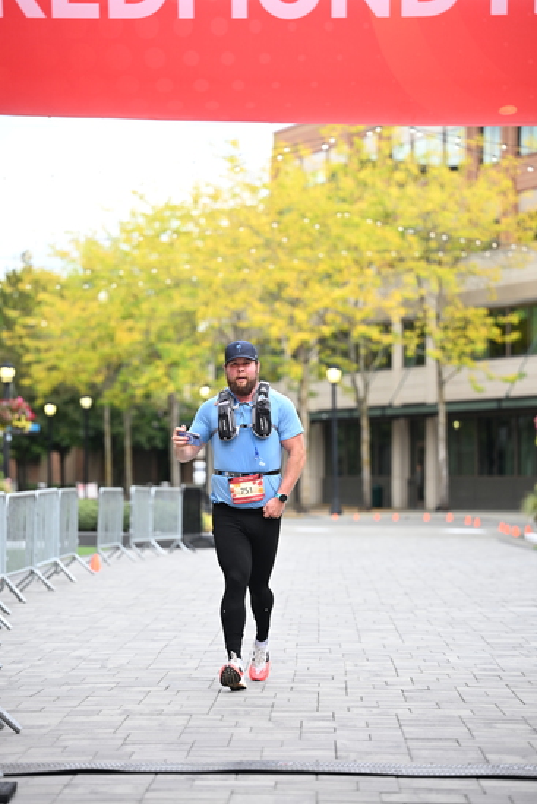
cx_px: 268
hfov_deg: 12.5
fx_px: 2460
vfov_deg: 18.6
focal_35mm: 110
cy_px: 402
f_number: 2.8
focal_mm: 110
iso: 640
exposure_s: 1/1250
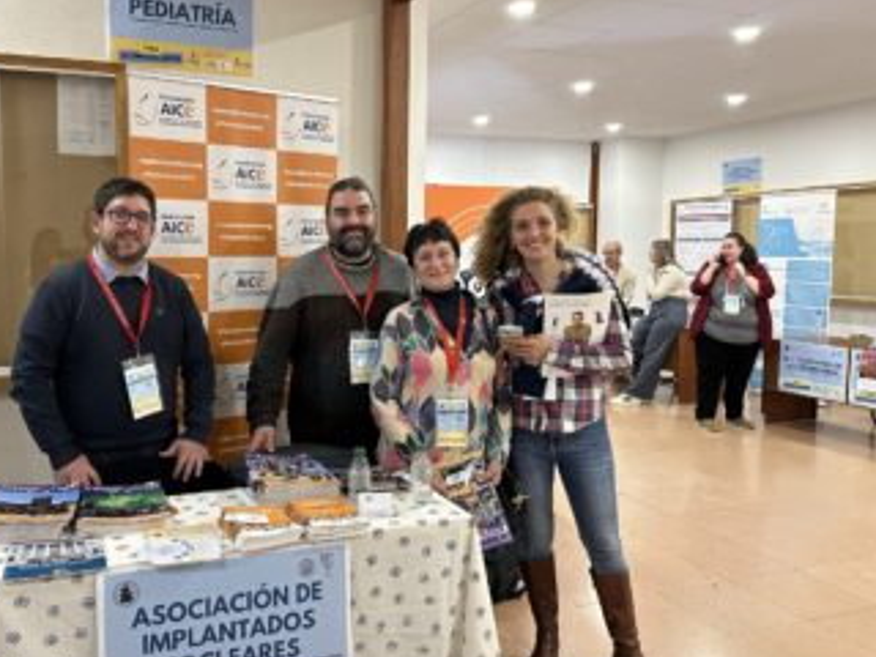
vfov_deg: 46.8
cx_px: 334
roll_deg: -0.2
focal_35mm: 30
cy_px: 315
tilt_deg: -4.1
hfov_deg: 59.3
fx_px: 759
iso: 320
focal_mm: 6.86
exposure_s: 1/50
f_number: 1.78
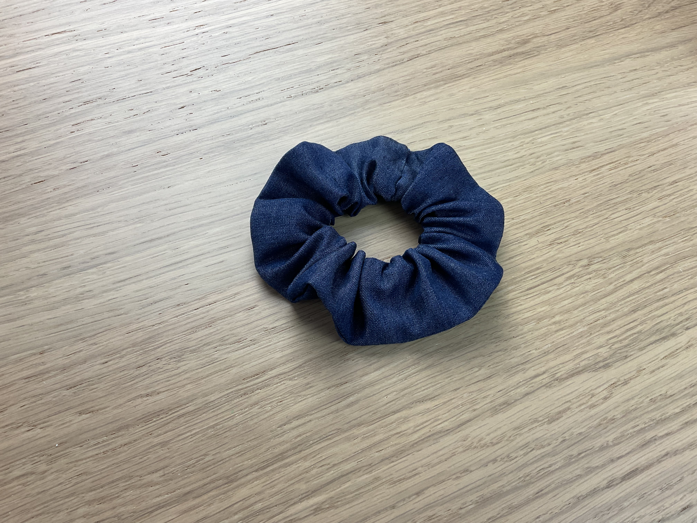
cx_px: 348
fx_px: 584
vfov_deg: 48.2
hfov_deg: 61.7
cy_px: 262
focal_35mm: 29
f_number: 1.8
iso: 40
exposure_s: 1/100
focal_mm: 3
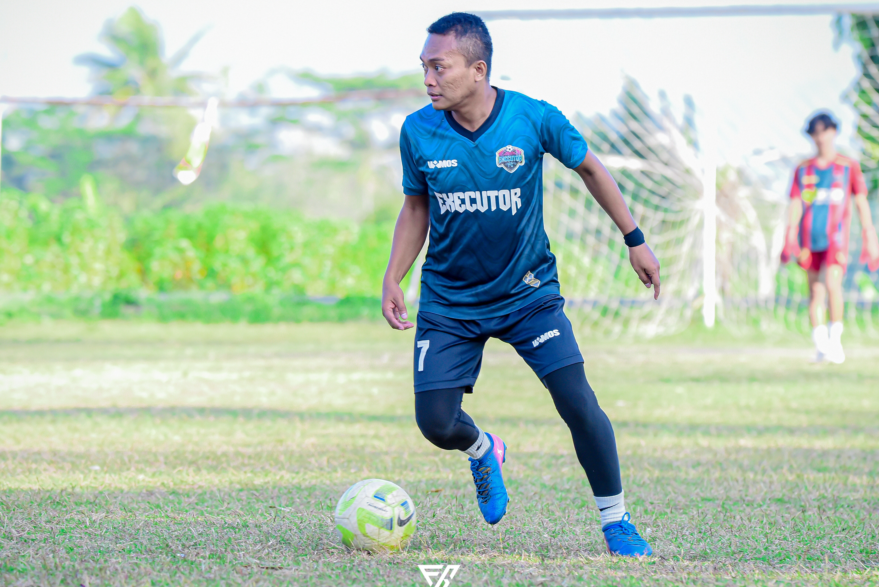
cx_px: 439
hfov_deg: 6.1
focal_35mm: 340
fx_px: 8304
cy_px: 242
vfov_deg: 4.0
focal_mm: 270
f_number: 5.6
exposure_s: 1/640
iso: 2000
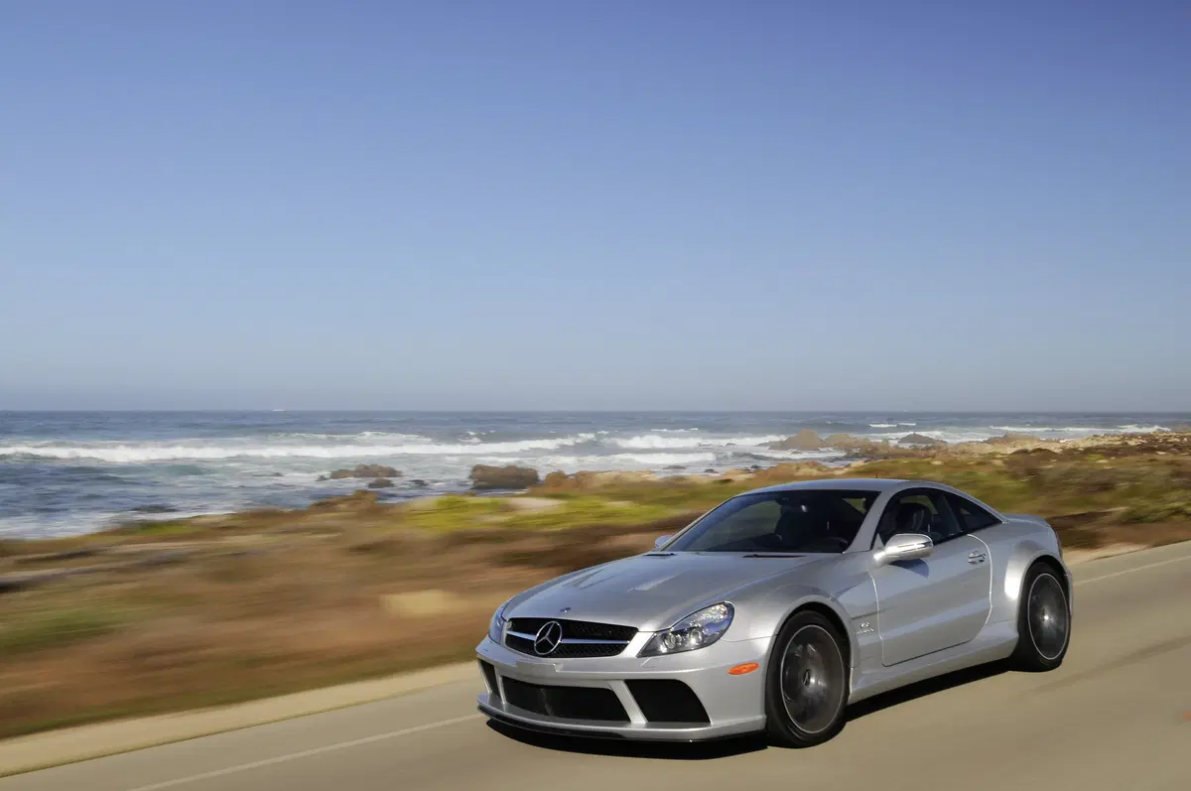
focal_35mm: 34
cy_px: 396
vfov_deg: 38.3
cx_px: 596
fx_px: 1140
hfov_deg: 55.2
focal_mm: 23
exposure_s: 1/25
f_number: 18
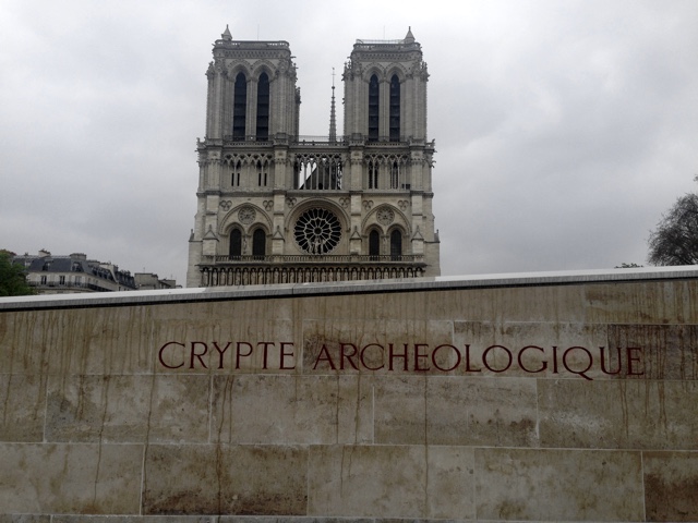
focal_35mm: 33
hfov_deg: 55.4
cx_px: 349
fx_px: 665
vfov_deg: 42.9
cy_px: 262
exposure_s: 1/459
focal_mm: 4.13
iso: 50
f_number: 2.4
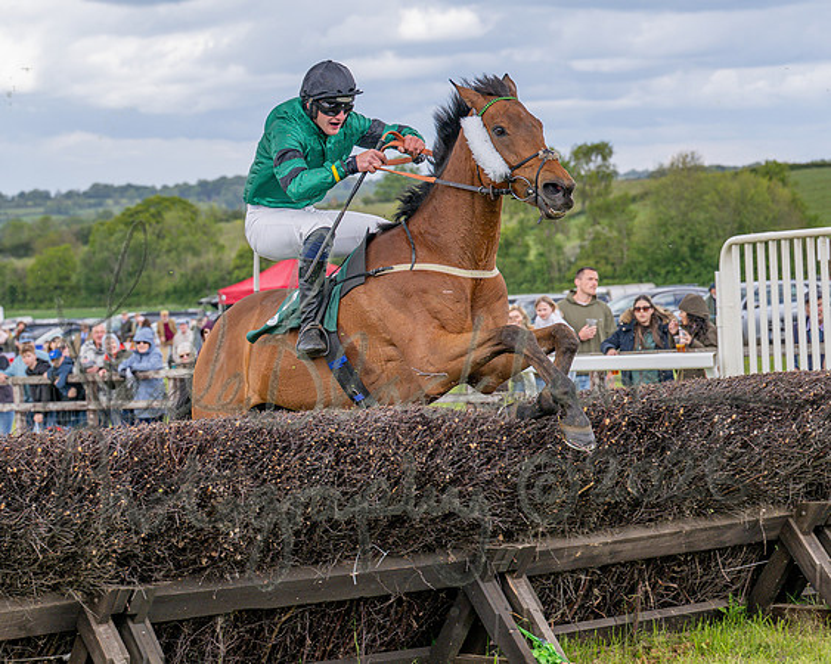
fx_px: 2734
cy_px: 407
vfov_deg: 13.8
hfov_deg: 17.2
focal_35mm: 111
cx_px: 244
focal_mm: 70
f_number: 4
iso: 400
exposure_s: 1/1600
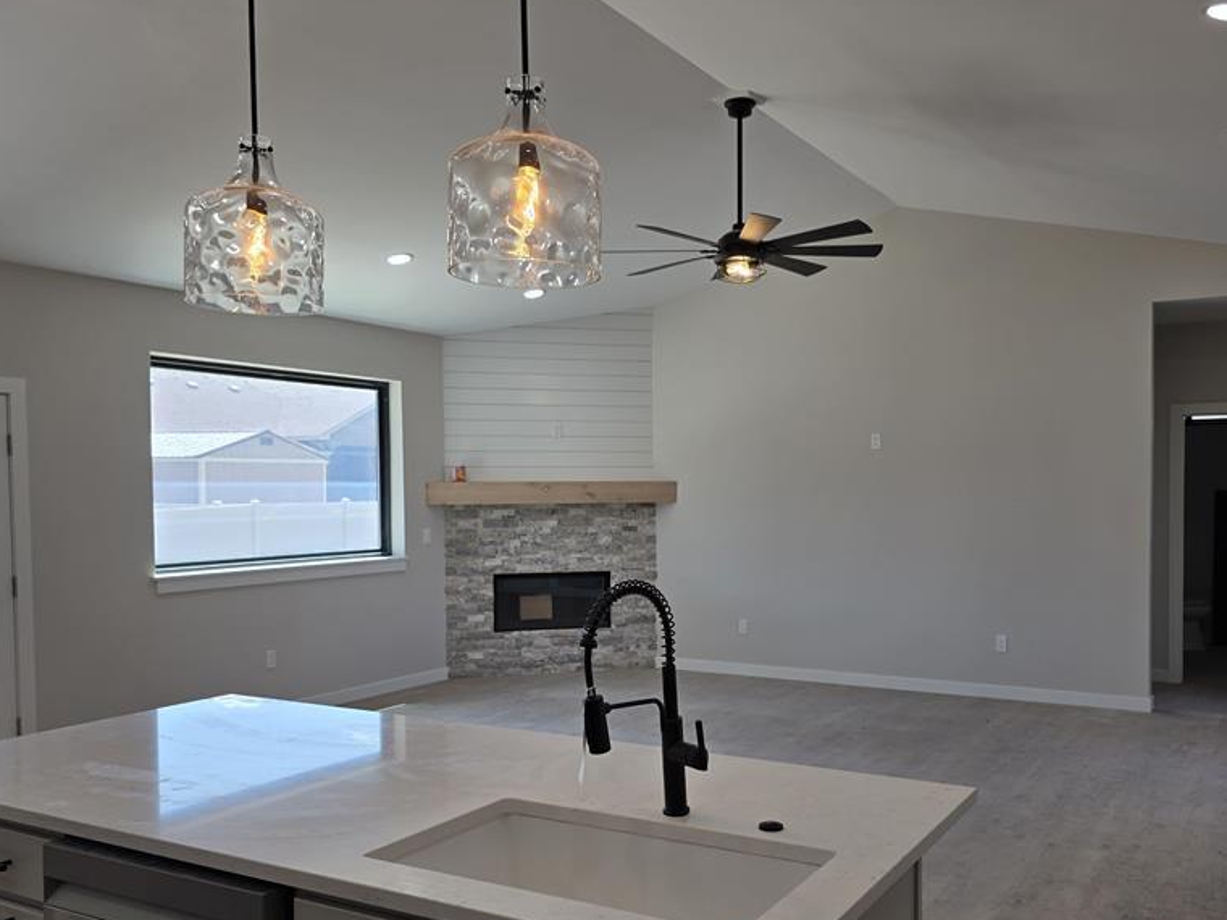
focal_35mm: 31
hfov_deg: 58.3
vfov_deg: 45.3
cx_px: 664
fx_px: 1099
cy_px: 523
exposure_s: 1/120
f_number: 1.7
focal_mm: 6.3
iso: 16
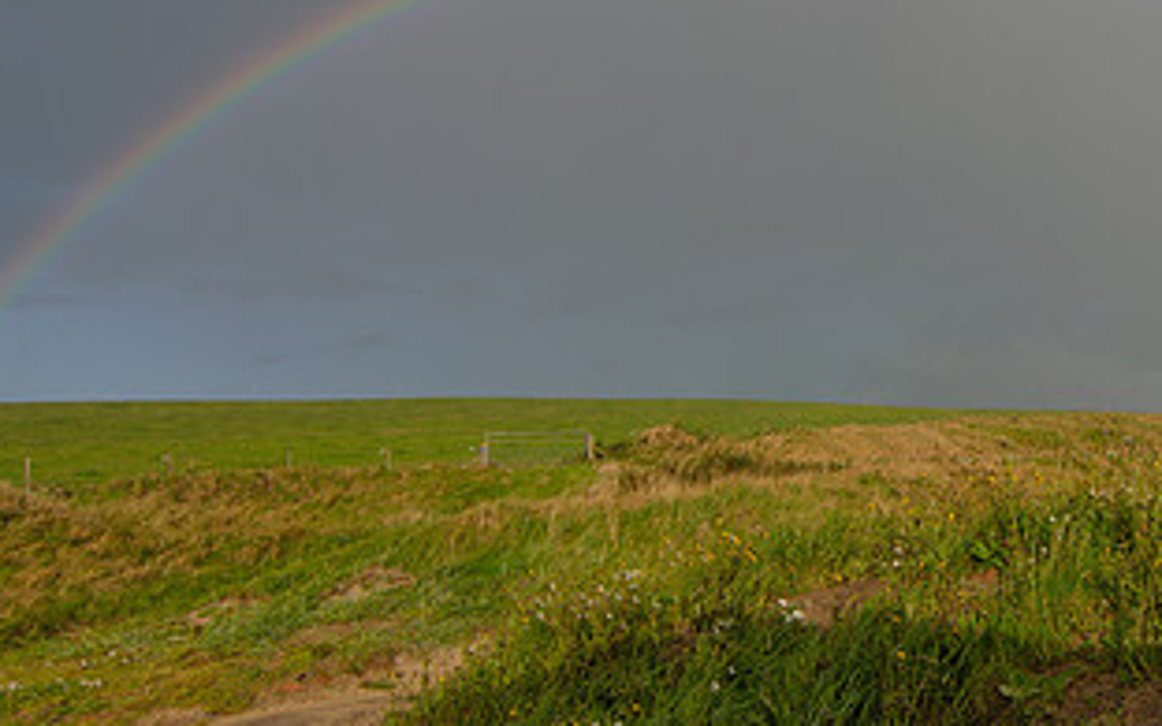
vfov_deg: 37.1
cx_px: 875
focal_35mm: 34
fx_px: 1077
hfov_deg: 54.0
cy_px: 443
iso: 100
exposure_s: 1/400
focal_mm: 12
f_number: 7.1
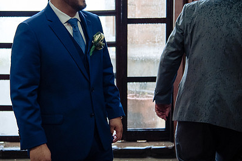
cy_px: 48
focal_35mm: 76
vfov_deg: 17.9
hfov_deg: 26.6
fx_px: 511
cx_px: 95
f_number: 4
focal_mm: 46
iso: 1600
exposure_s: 1/160
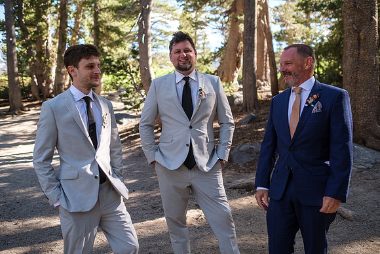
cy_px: 127
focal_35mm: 35
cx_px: 190
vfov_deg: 37.9
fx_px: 370
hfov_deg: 54.4
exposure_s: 1/680
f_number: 2
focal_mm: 23
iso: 160
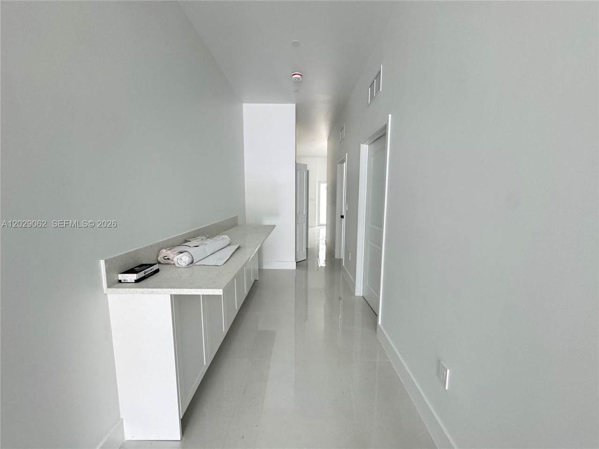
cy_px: 224
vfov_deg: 85.7
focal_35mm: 14
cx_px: 300
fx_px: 242
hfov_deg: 102.1
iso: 800
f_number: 2.2
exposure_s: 1/60
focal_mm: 2.22
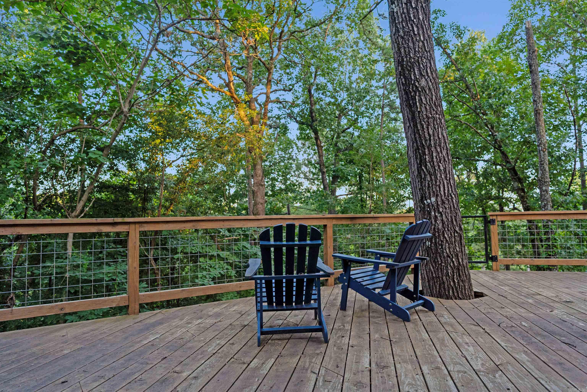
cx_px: 294
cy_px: 196
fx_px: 391
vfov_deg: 53.1
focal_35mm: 24
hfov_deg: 73.7
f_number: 3.2
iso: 640
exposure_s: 1/250
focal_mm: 24
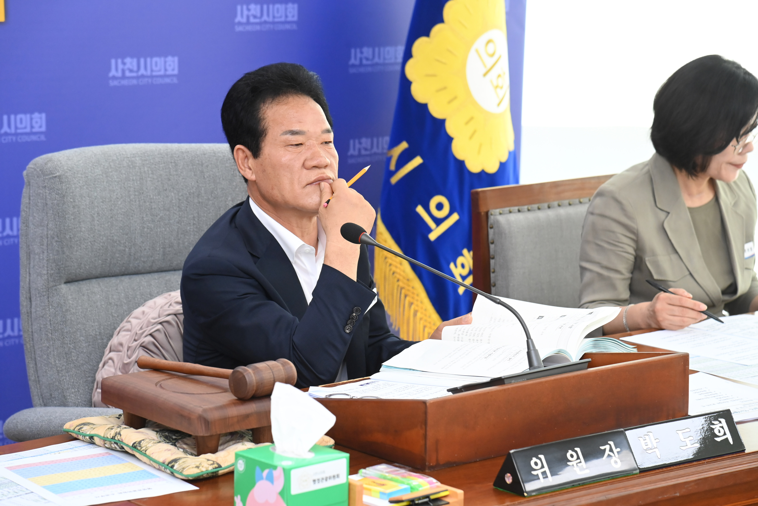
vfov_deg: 12.5
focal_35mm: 110
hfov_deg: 18.6
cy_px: 253
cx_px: 379
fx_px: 2316
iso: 3200
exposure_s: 1/250
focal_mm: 110
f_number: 6.3
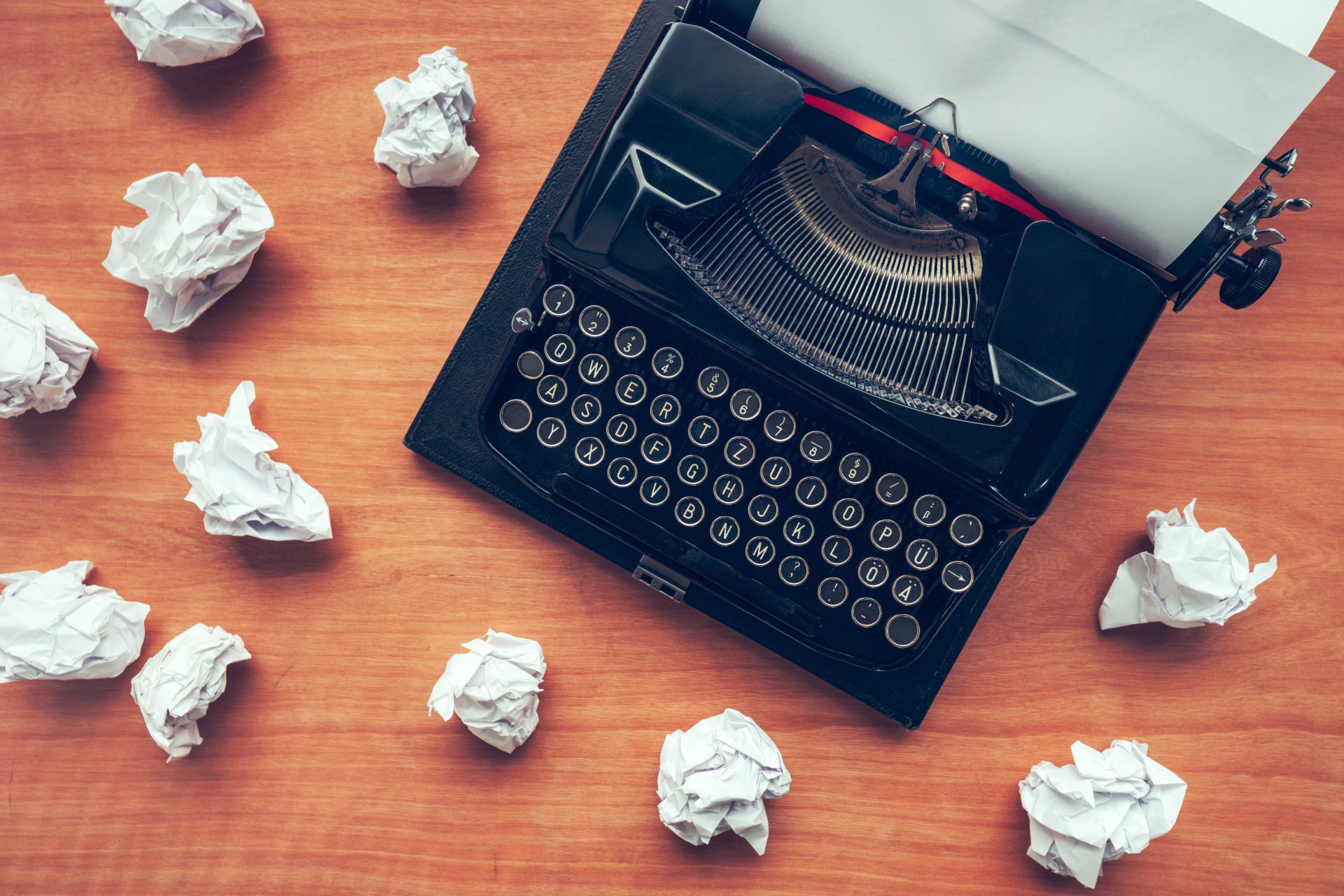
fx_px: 1120
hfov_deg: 61.9
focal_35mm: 30
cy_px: 448
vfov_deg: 43.6
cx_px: 672
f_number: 7.1
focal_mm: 30
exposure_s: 1/60
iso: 200
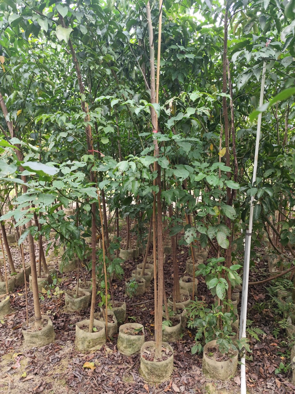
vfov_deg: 73.9
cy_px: 197
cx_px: 148
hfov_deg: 58.9
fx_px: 261
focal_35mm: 23
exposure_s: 1/100
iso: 125
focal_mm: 6.19
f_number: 1.65
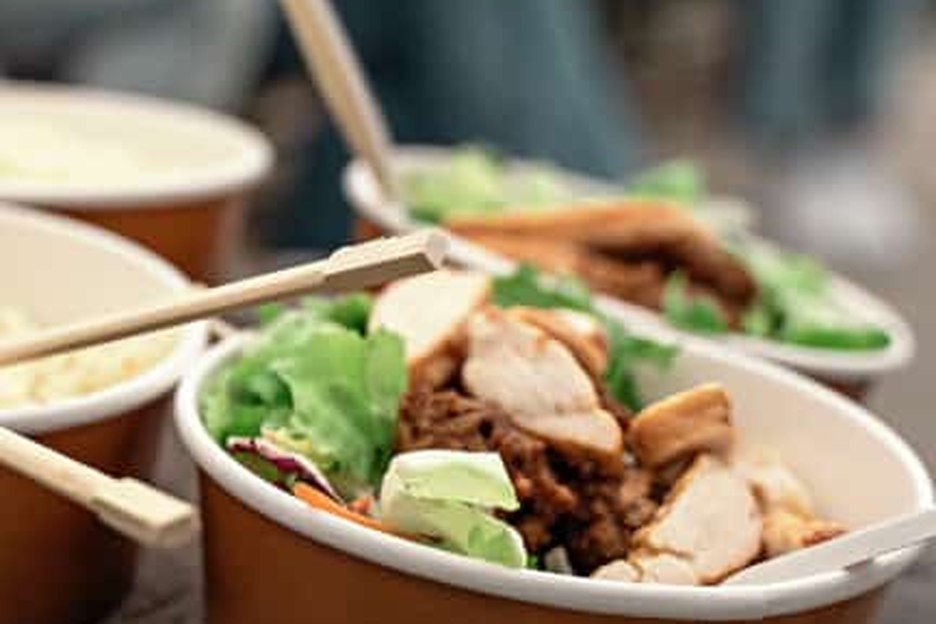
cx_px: 104
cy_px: 265
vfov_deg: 15.2
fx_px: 2340
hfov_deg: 22.1
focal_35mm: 90
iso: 100
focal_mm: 38
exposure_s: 1/200
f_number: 2.8
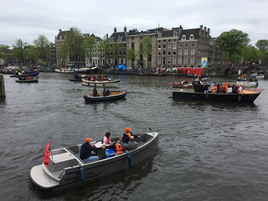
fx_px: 224
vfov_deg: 48.2
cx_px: 134
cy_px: 100
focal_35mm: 29
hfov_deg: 61.7
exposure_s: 1/916
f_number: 2.2
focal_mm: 4.15
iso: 25
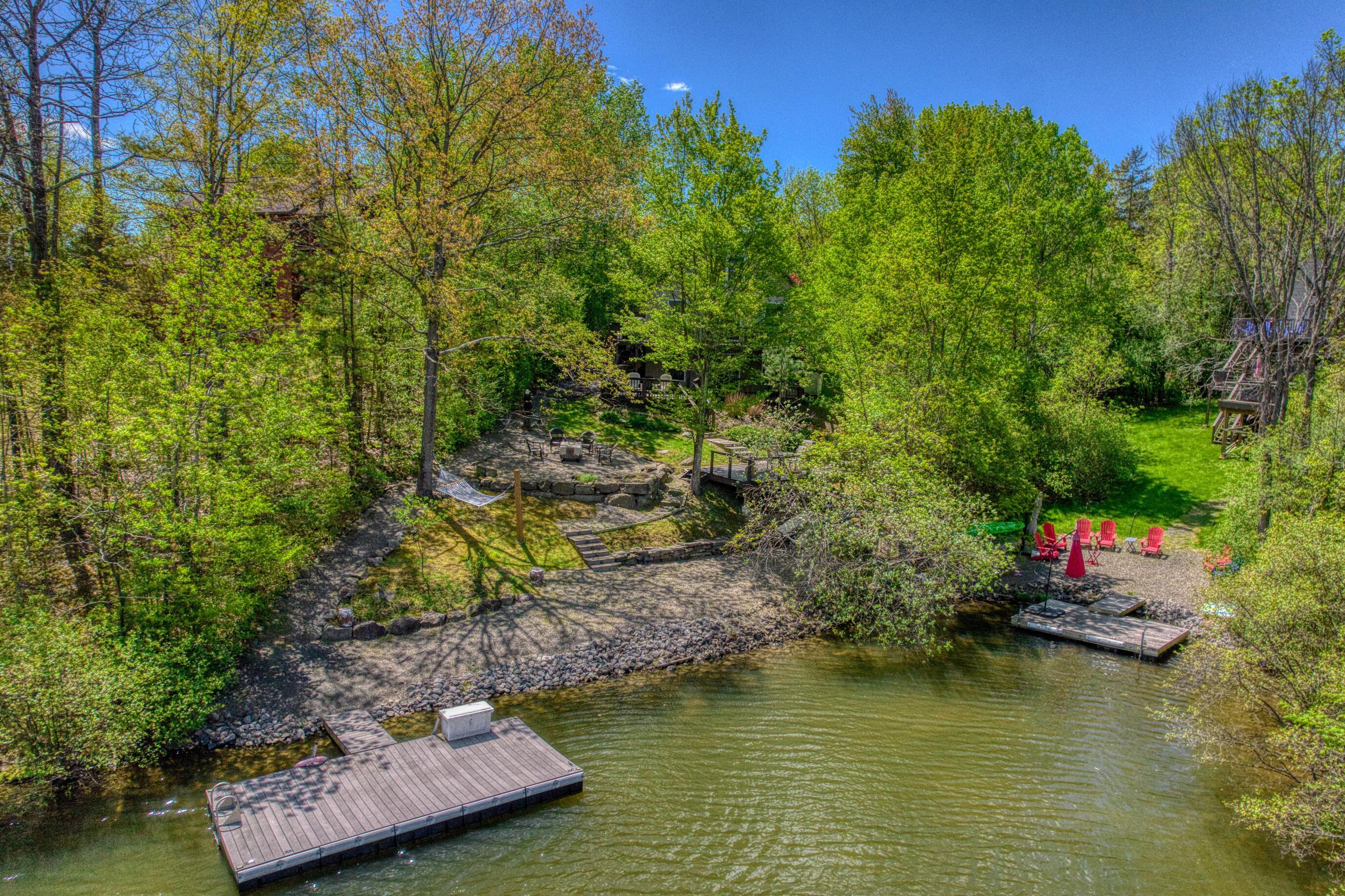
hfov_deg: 73.6
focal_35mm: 24
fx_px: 896
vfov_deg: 53.1
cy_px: 482
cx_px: 725
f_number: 2.8
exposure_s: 1/1600
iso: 620
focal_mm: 8.38
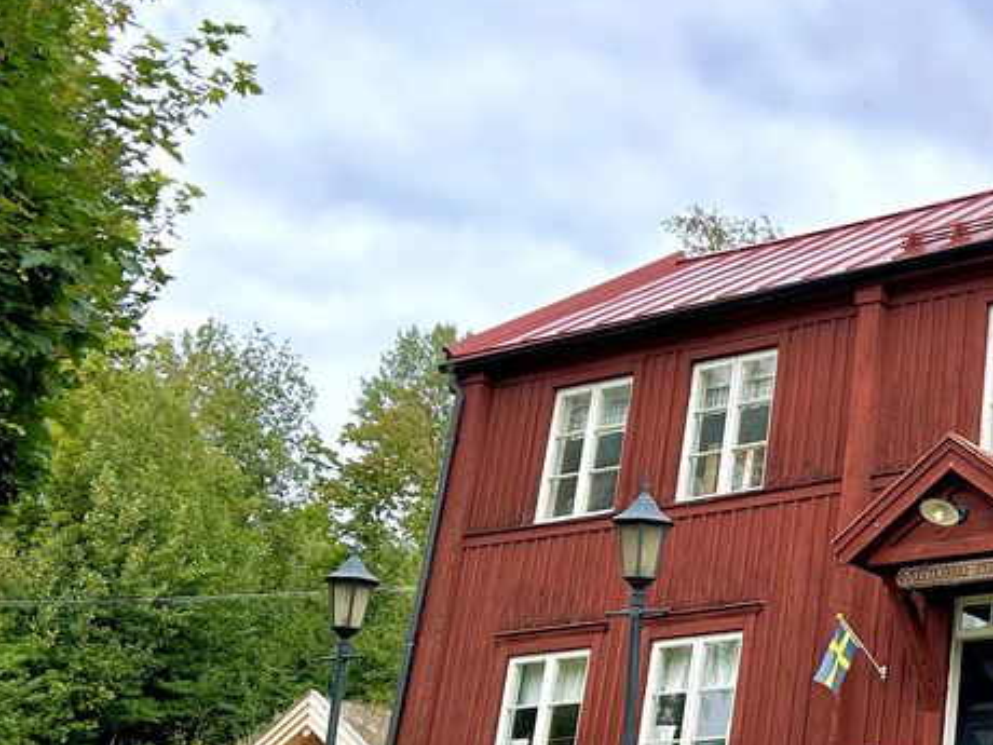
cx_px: 1114
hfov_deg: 28.5
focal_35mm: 61
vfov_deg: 24.0
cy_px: 469
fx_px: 1750
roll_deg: -2.4
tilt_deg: +19.0
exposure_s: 1/974
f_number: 1.5
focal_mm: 5.7
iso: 50
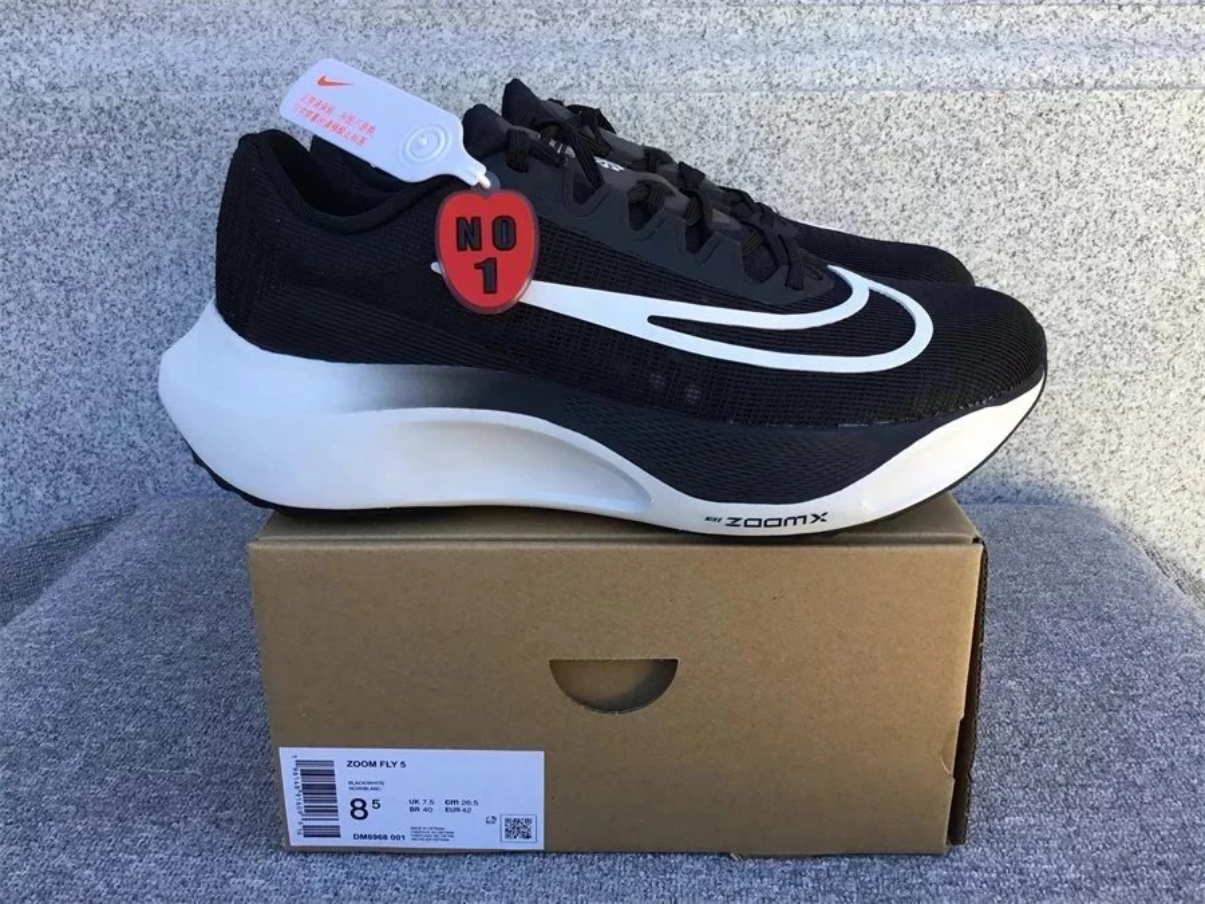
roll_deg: +0.8
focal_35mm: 31
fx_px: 1079
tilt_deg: -19.7
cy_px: 452
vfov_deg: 45.4
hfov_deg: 58.4
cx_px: 602
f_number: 2.4
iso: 25
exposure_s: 1/114
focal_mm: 3.3
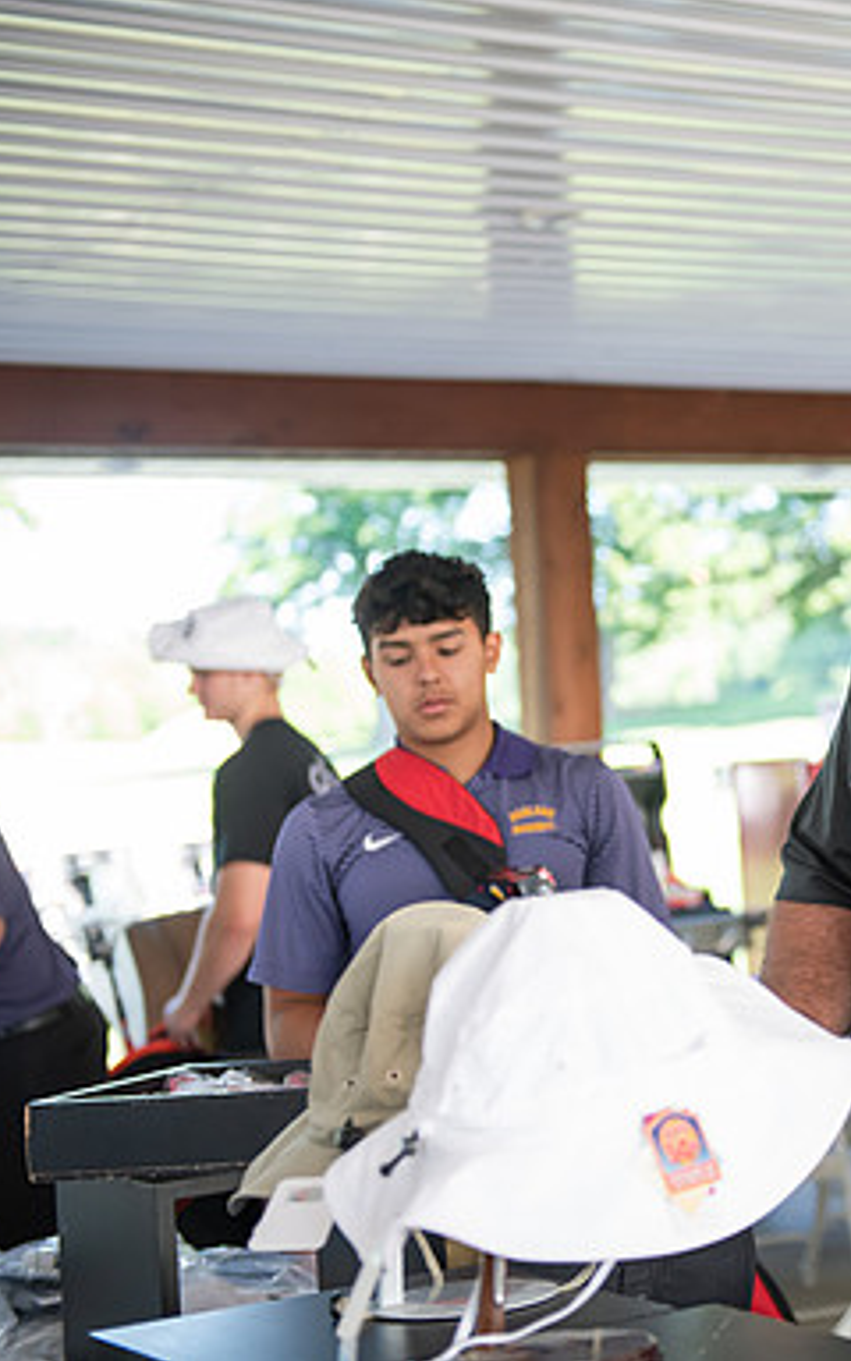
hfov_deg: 16.4
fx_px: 2857
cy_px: 679
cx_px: 943
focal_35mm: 77
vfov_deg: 26.8
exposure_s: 1/200
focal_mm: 50
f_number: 3.2
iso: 400
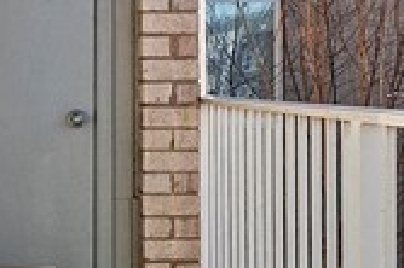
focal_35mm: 104
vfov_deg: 13.1
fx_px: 1166
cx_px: 8
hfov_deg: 19.2
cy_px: 82
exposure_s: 1/200
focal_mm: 16
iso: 800
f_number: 8
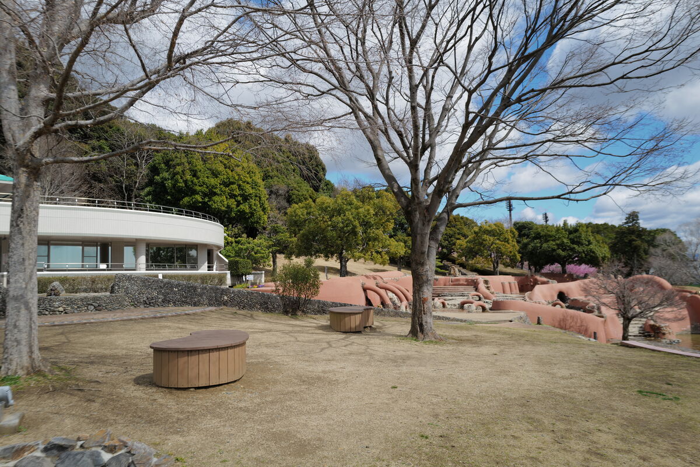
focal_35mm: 28
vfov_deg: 46.4
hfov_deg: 65.5
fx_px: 545
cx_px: 350
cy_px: 234
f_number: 5
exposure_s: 1/640
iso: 100
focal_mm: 28
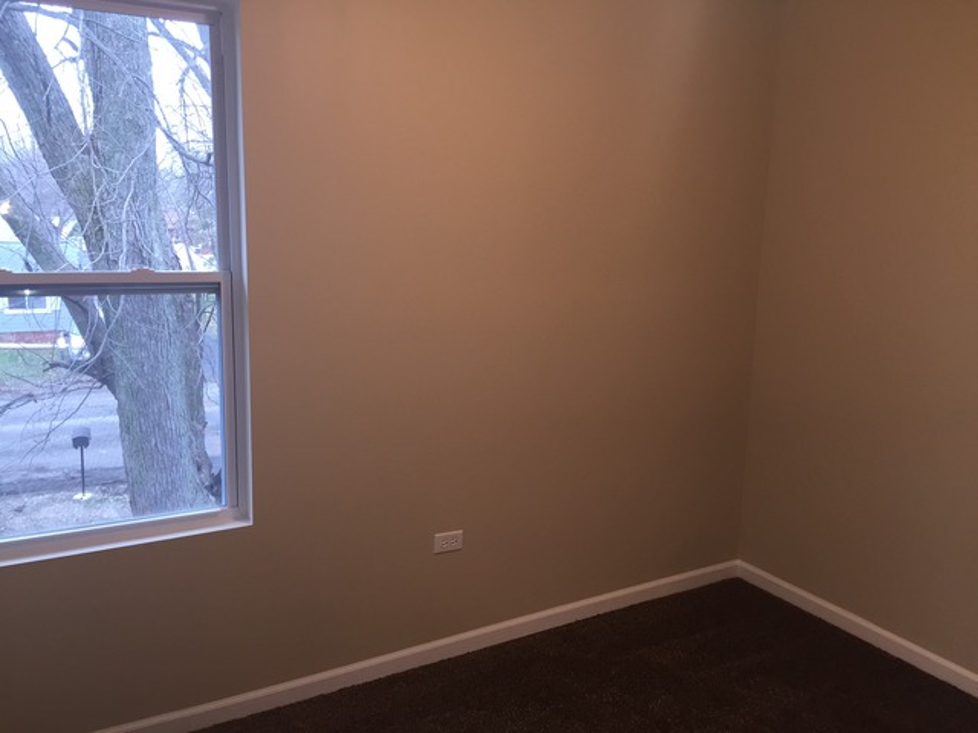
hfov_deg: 61.7
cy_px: 366
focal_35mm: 29
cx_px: 489
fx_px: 819
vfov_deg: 48.2
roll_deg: -1.5
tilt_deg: -9.6
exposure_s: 1/30
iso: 80
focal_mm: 4.15
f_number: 2.2
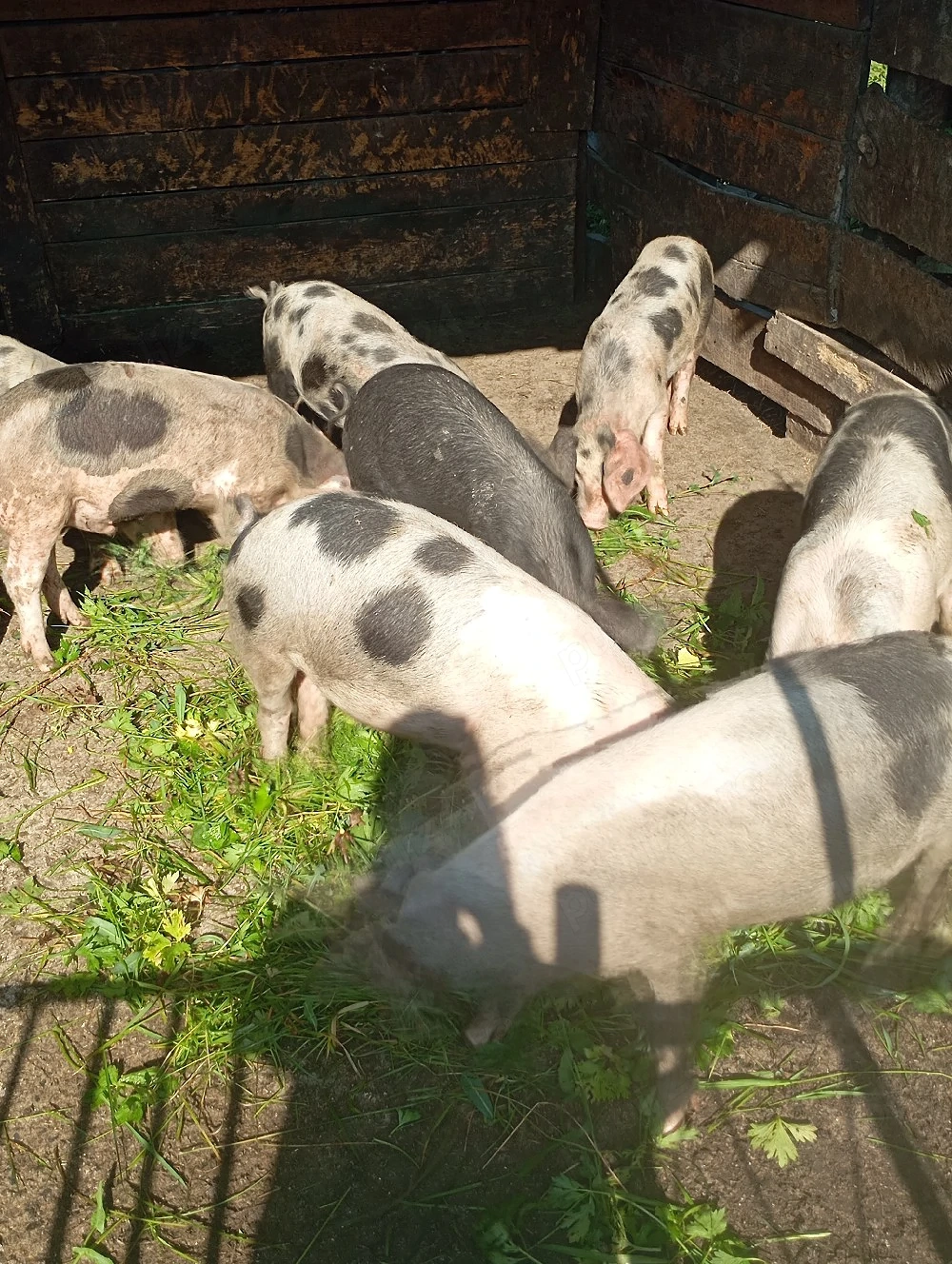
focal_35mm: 40
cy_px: 632
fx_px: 1463
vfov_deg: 46.7
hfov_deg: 36.0
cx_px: 476
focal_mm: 4.27
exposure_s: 1/286
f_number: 1.8
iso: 101
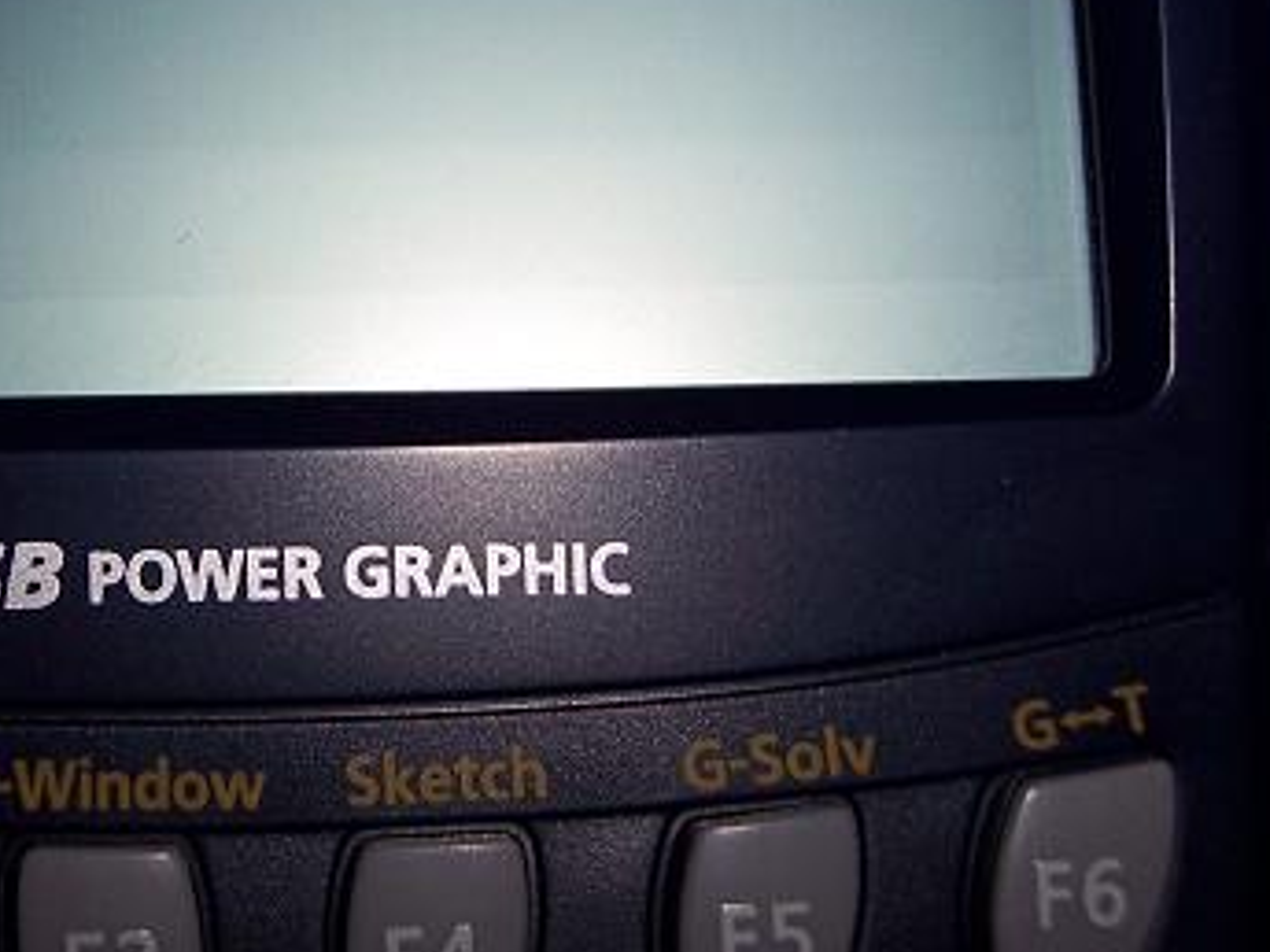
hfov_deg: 23.8
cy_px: 229
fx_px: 2972
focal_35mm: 81
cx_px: 281
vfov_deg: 18.1
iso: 100
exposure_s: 1/60
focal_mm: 8
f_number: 2.8
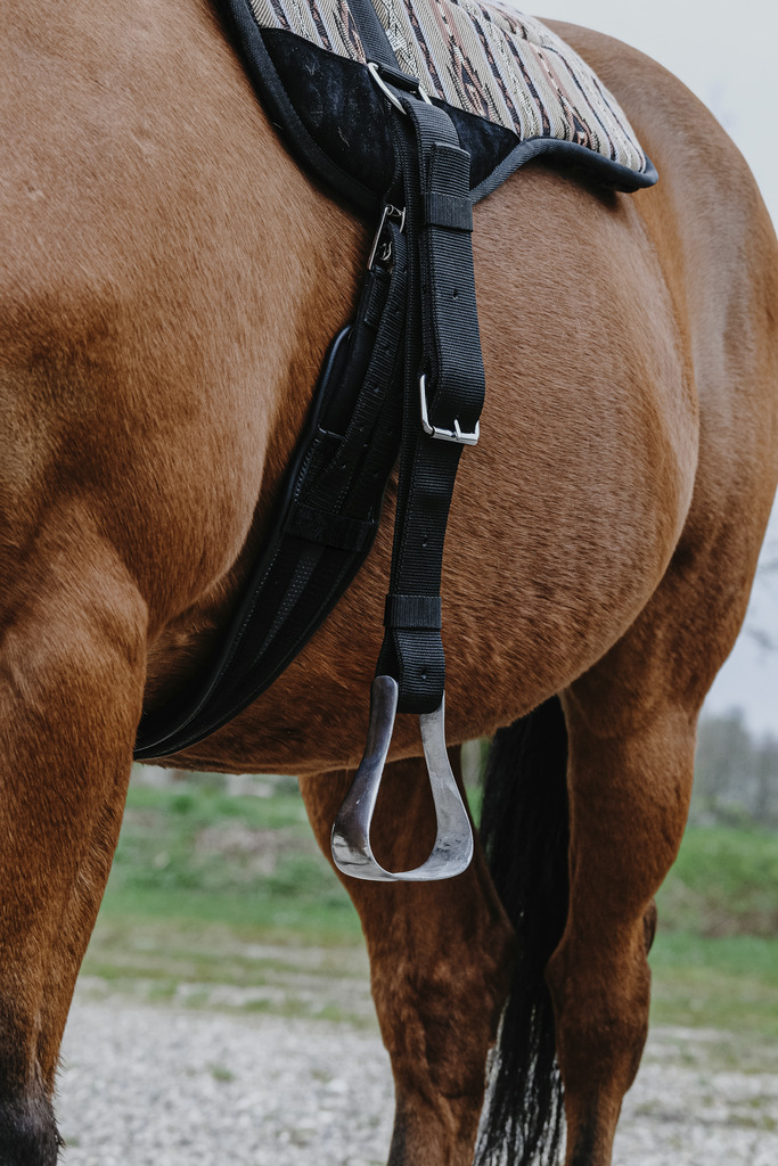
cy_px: 583
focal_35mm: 105
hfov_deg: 13.0
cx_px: 389
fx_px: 3402
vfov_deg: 19.5
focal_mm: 70
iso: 1250
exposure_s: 1/500
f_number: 5.6
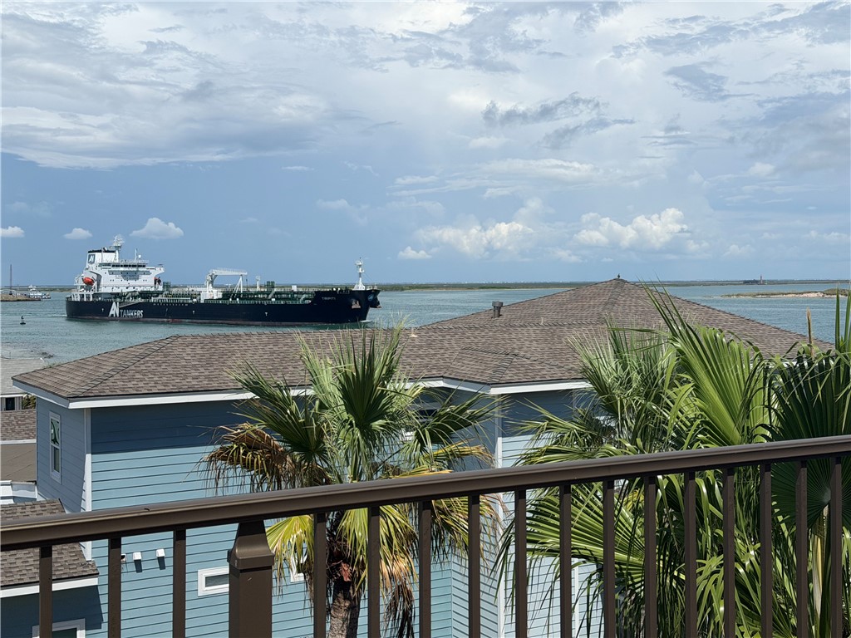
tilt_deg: -2.2
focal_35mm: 48
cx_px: 426
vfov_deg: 30.3
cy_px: 319
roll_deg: +0.6
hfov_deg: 39.7
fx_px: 1180
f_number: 1.78
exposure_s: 1/9901
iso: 64
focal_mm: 6.76
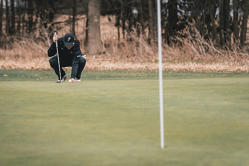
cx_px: 65
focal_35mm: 250
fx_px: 1731
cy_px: 53
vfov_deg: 5.5
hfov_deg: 8.2
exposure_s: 1/4000
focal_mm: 150
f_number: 2.8
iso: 640
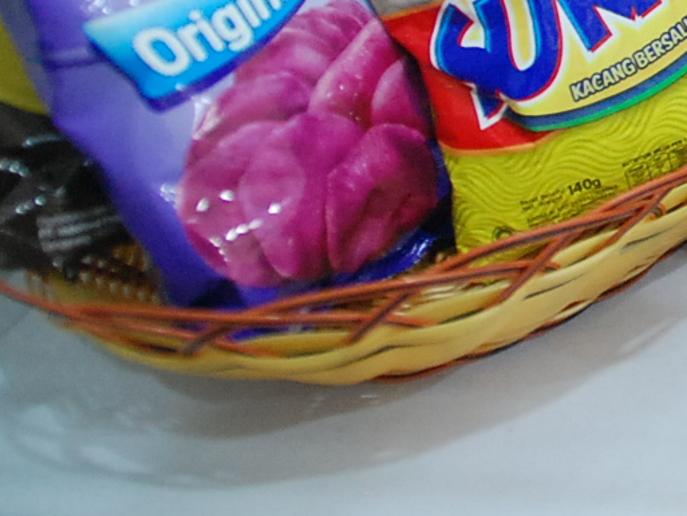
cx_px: 952
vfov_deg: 18.5
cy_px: -76
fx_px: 1509
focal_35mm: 76
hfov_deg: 22.3
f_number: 3.5
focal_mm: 18
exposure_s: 1/13
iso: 1600
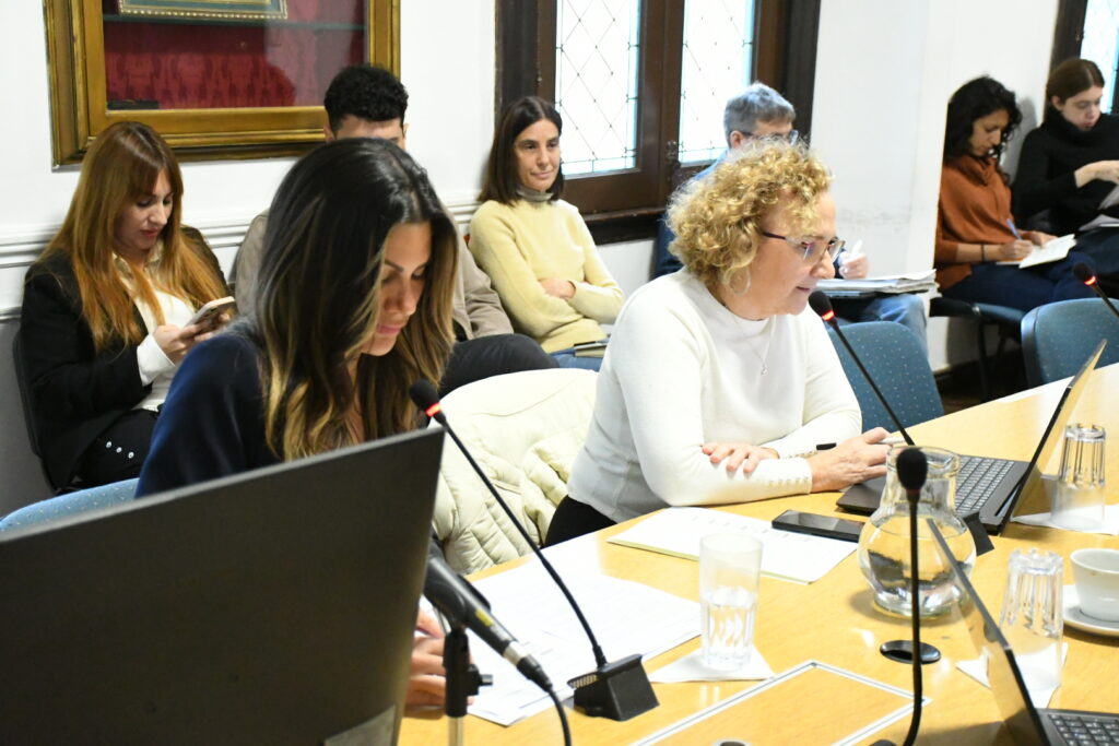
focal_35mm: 52
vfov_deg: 26.0
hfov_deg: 38.2
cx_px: 560
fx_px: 1616
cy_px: 373
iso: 12800
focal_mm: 35
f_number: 4.2
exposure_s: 1/200
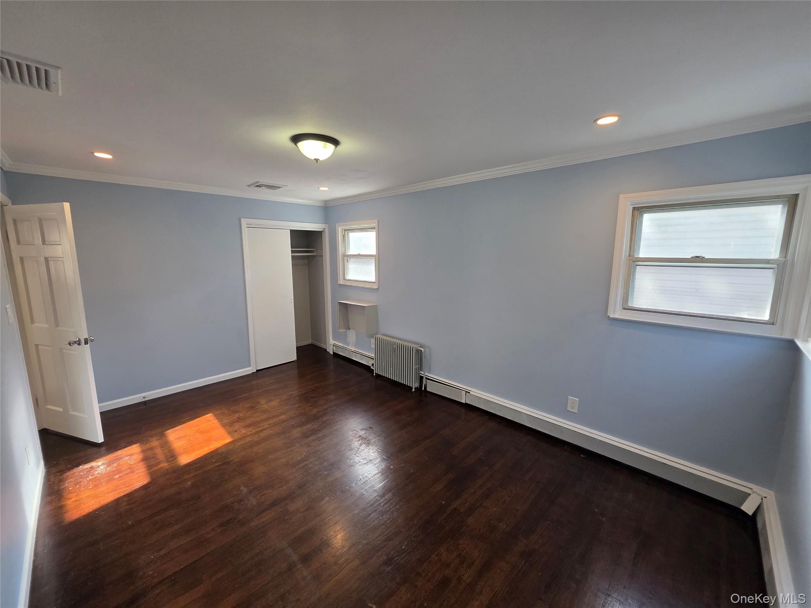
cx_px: 406
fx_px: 305
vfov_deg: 89.9
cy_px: 304
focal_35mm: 13
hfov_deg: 106.2
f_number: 1.9
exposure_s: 1/120
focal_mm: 2.2
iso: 160
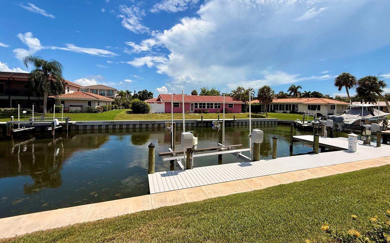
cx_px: 201
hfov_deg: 97.8
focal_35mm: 16
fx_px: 170
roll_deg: -1.4
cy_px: 109
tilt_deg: -1.3
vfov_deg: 71.0
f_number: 2.2
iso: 50
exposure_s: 1/3289
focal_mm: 2.22
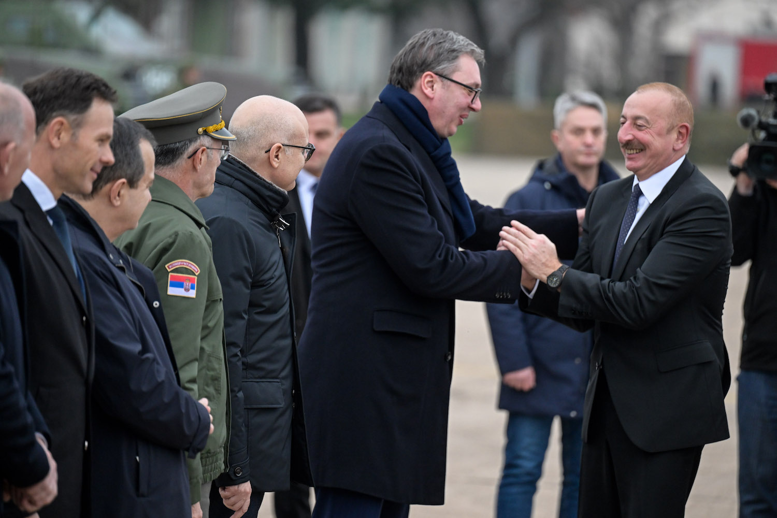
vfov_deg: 7.4
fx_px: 3993
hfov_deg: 11.1
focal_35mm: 185
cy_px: 259
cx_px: 388
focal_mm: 185
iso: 1600
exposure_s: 1/1000
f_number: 2.8
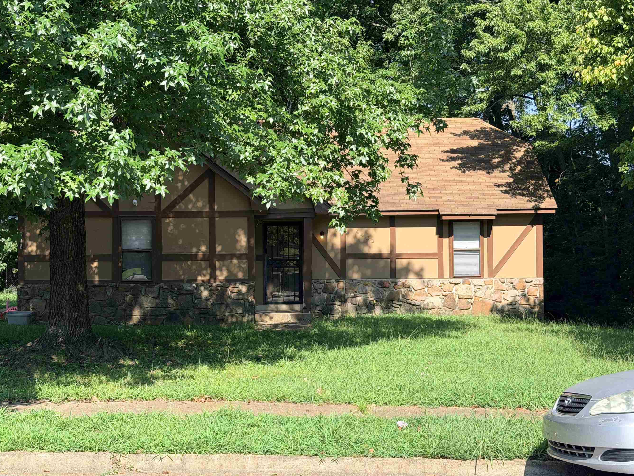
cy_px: 257
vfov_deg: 26.6
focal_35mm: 55
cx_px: 277
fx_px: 1007
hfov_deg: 34.9
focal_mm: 6.76
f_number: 1.78
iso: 64
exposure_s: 1/1678
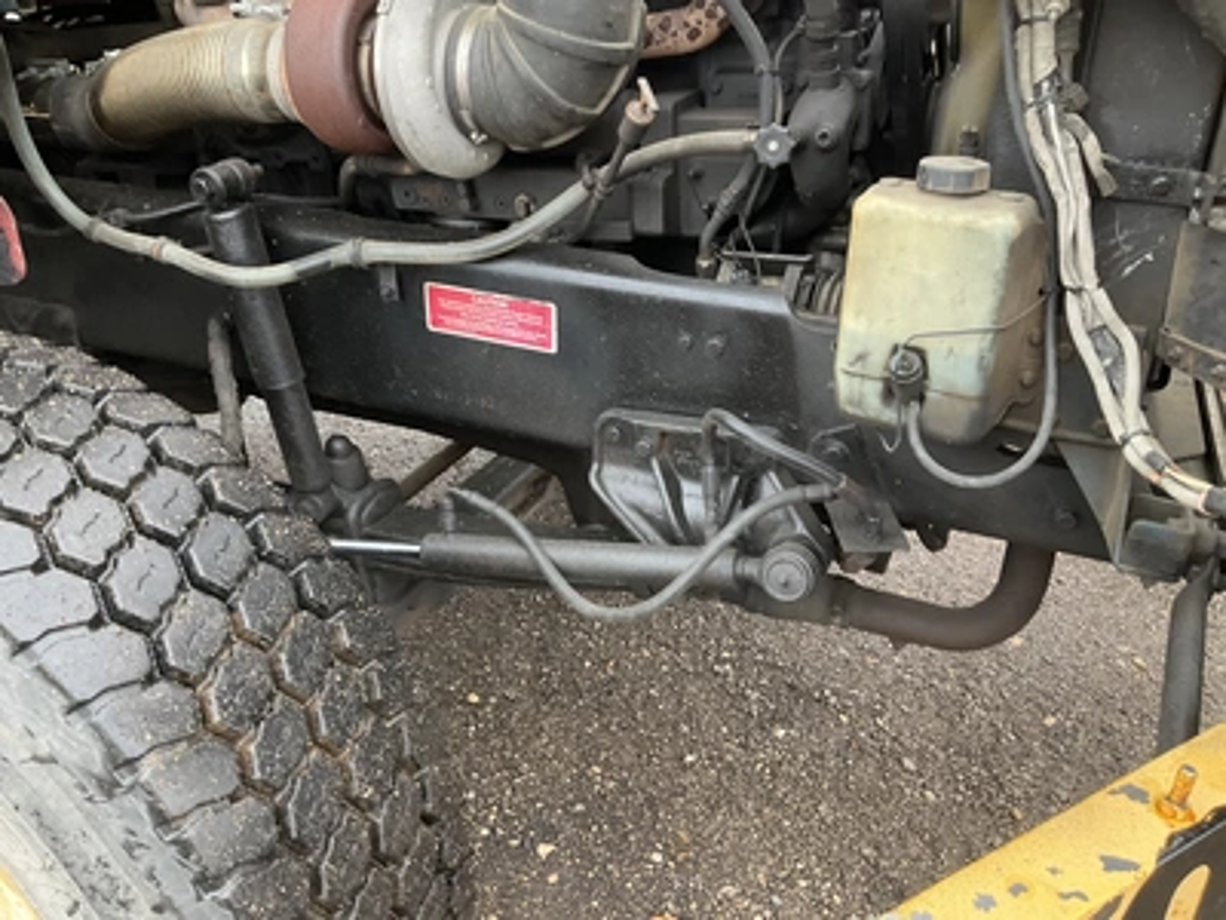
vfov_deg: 48.2
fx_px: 1027
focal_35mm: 29
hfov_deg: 61.7
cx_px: 613
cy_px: 460
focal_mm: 3
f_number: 1.8
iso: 64
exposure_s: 1/105
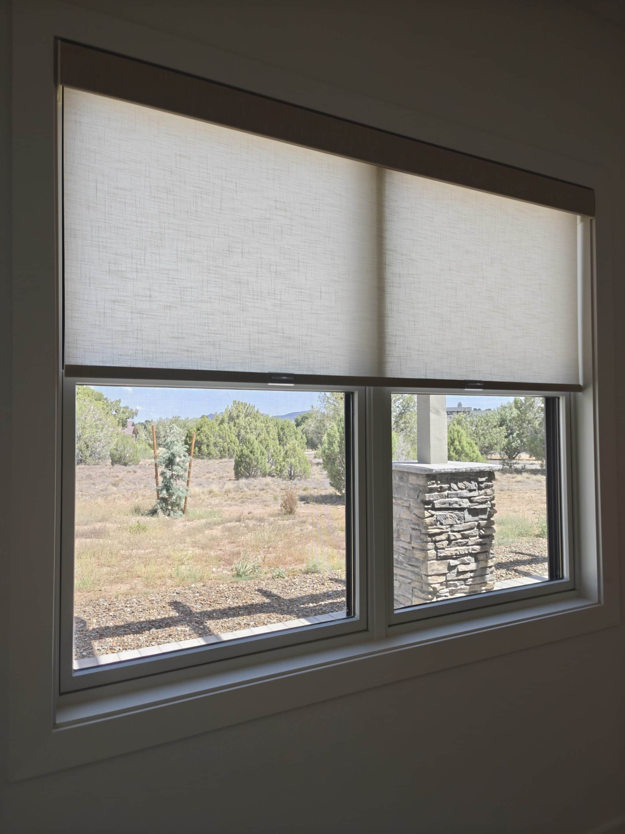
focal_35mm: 23
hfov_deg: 58.9
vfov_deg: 73.9
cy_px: 417
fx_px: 554
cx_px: 312
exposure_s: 1/380
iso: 160
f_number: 1.6
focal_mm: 6.06
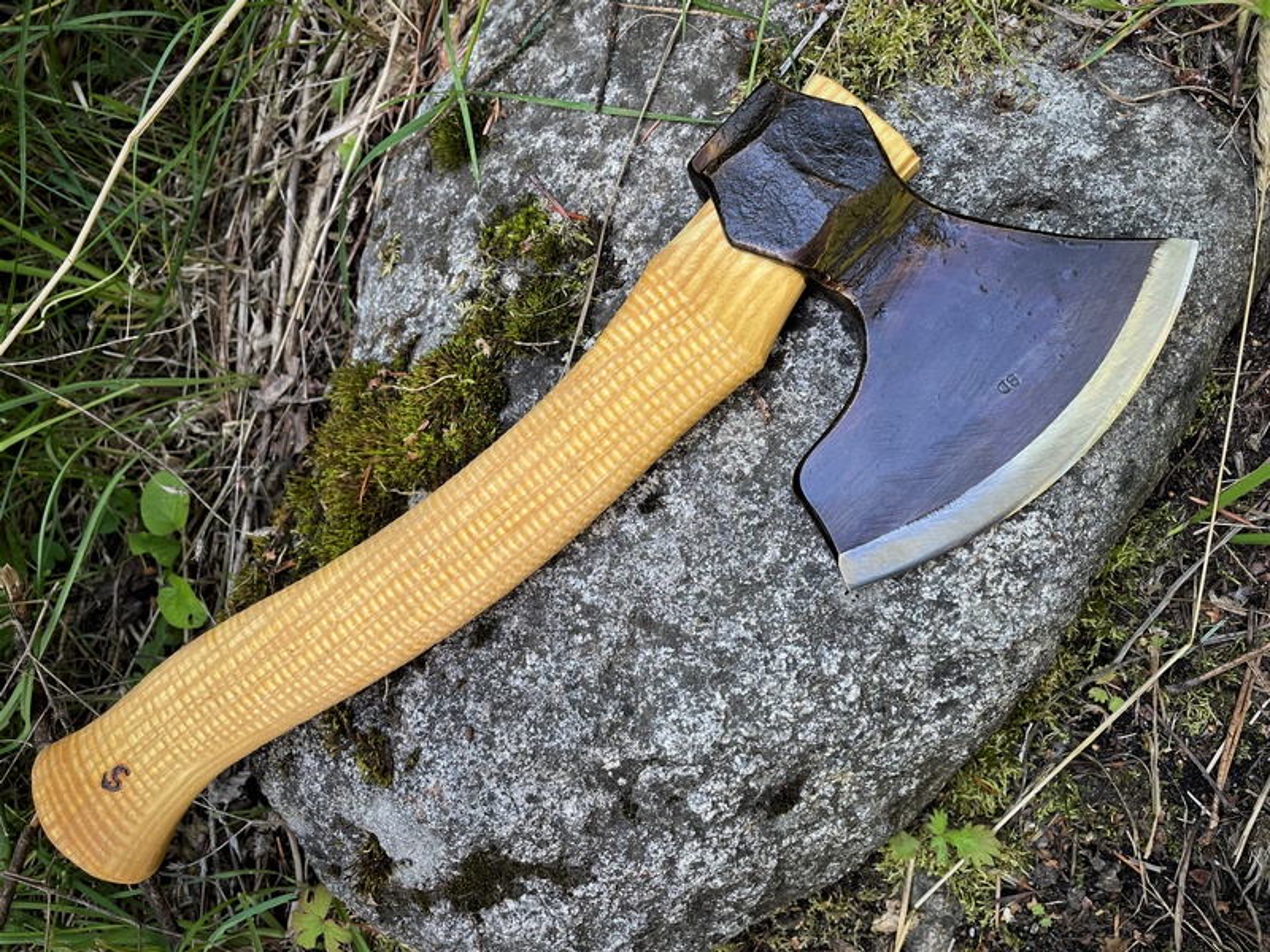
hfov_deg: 67.3
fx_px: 954
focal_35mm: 26
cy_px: 476
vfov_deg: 53.1
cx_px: 635
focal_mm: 4.2
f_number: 1.6
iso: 32
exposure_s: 1/121
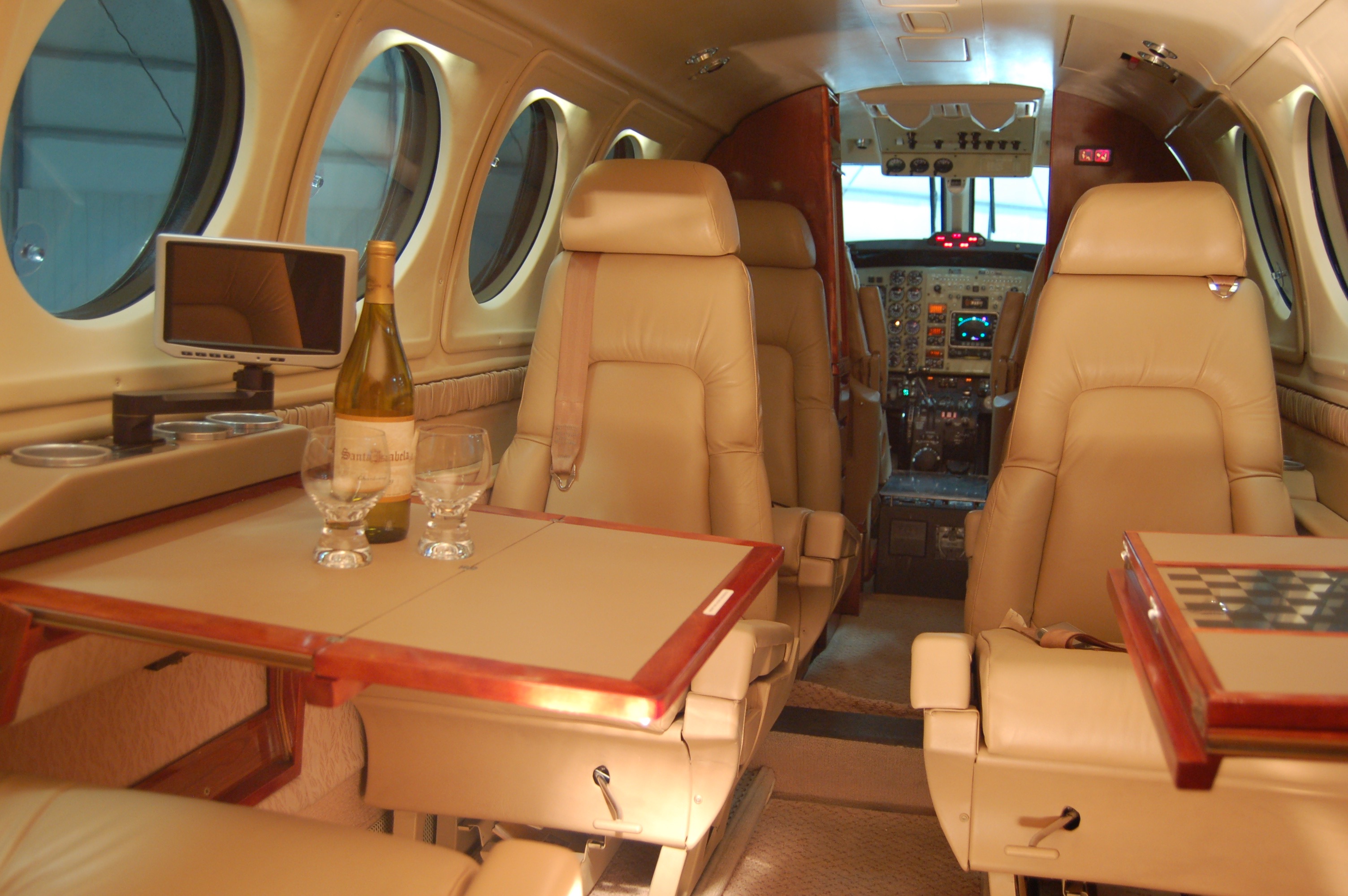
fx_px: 1291
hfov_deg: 55.1
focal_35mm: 34
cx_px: 674
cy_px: 448
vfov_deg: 38.3
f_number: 3.8
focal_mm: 23
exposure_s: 1/20
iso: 800
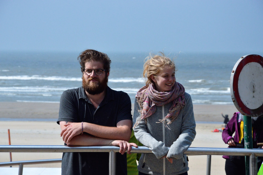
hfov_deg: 13.1
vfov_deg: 8.7
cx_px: 132
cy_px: 88
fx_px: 1150
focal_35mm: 158
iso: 800
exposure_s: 1/4000
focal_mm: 105
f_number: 9
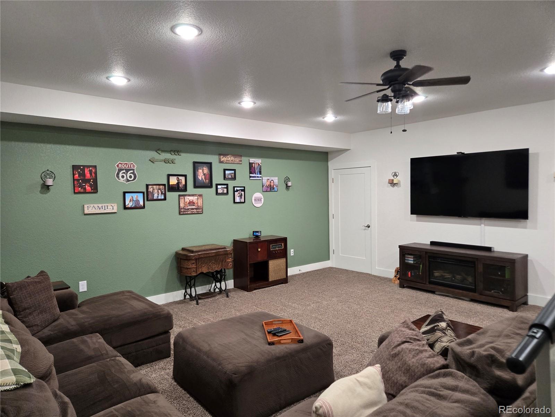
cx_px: 278
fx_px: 369
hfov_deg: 73.9
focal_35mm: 23
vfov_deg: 58.9
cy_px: 208
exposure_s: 1/120
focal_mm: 5.4
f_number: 1.8
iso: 500
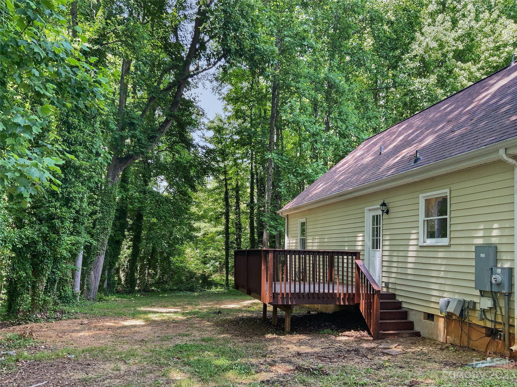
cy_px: 194
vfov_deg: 48.2
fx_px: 433
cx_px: 258
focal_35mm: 29
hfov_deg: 61.7
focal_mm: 3
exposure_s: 1/120
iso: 32
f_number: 1.8
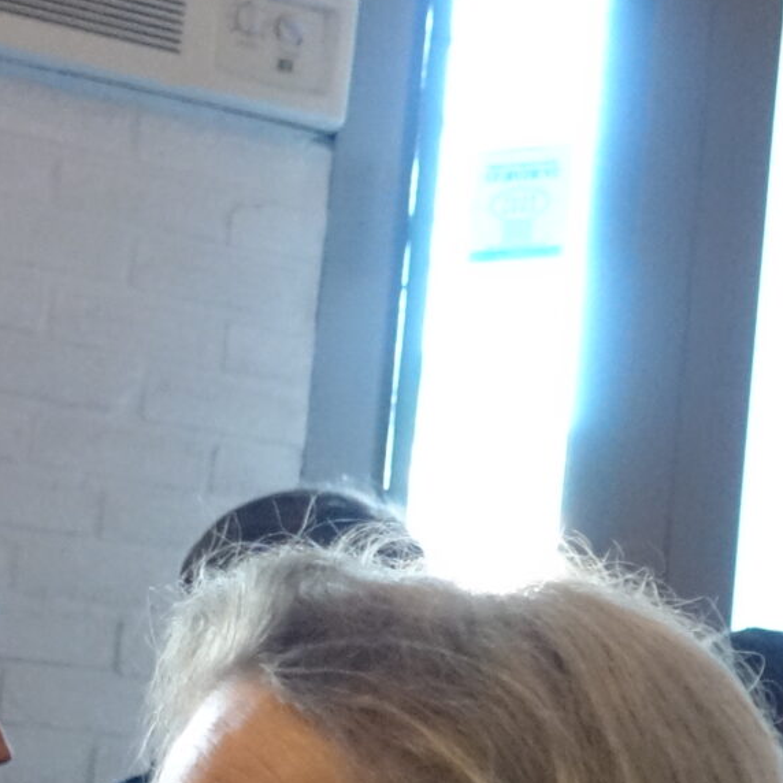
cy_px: 348
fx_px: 3992
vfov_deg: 11.2
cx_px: 1507
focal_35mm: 156
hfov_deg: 10.4
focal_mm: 15.1
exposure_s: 1/200
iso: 2500
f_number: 2.8
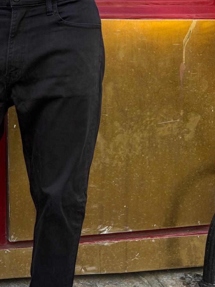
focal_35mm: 57
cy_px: 151
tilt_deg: -8.0
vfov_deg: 33.8
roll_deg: +0.3
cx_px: -13
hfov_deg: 24.2
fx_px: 472
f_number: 1.6
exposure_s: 1/726
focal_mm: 5.96
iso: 50
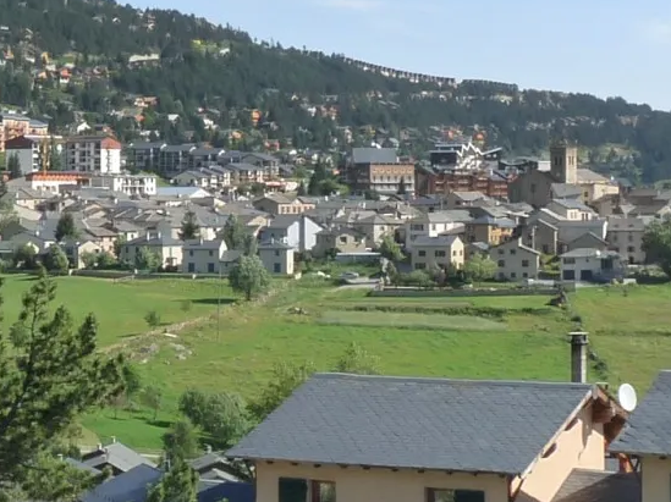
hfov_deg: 18.7
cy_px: 170
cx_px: 209
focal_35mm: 105
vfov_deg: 14.1
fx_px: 2034
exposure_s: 1/320
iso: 160
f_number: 5.6
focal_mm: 4.8
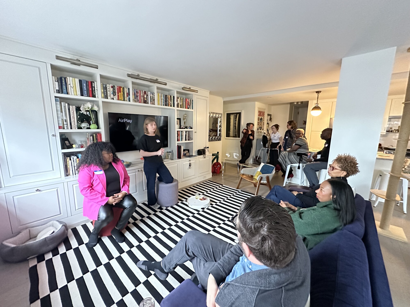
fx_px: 166
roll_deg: -1.3
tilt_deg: -9.2
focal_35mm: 14
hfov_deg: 102.1
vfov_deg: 85.7
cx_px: 205
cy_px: 154
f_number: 2.2
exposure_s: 1/60
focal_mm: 2.22
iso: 1250
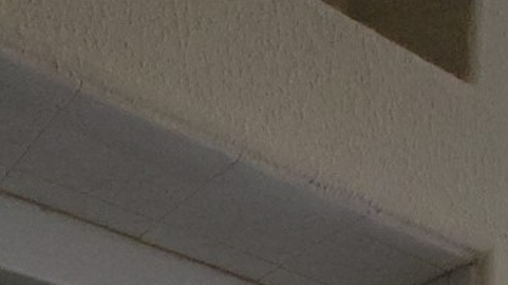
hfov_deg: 32.8
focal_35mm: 64
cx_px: 281
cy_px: 854
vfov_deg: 11.3
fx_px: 862
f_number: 2.2
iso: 320
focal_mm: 2.2
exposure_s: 1/30
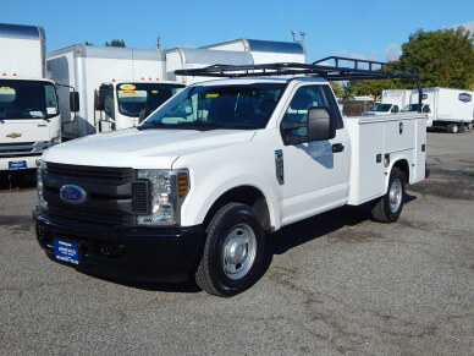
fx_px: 520
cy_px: 178
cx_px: 237
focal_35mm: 38
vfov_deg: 37.7
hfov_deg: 49.0
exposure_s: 1/800
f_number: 6.9
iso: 125
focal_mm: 6.8
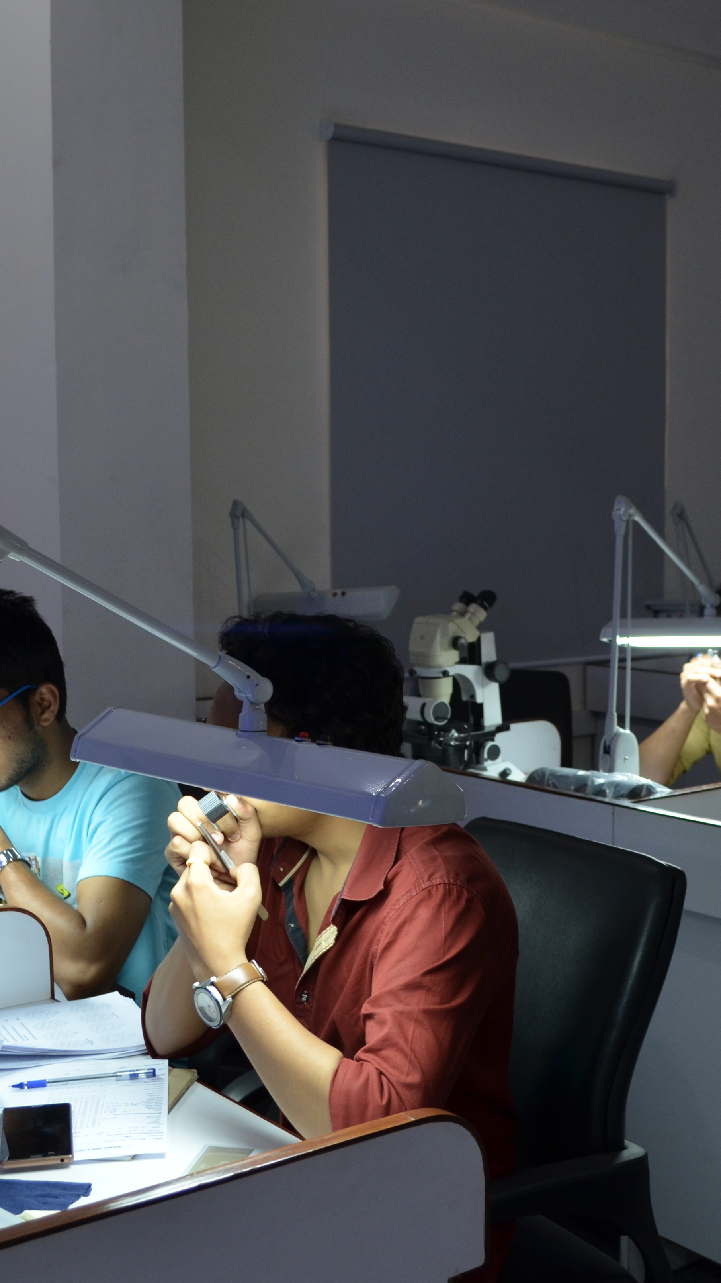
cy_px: 646
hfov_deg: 24.8
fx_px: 1632
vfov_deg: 42.9
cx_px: 477
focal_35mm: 48
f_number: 4
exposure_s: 1/60
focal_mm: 20
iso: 400
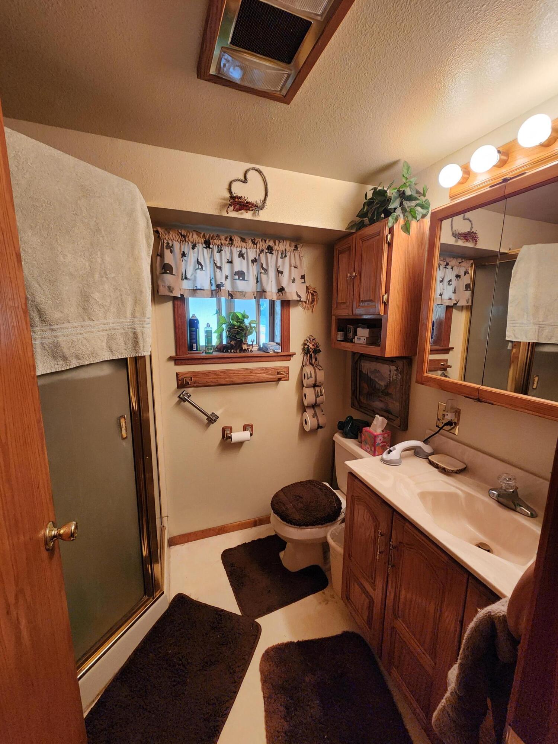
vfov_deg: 106.2
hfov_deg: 89.9
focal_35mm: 13
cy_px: 372
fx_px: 279
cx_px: 279
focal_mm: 2.2
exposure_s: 1/60
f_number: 2.2
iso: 400
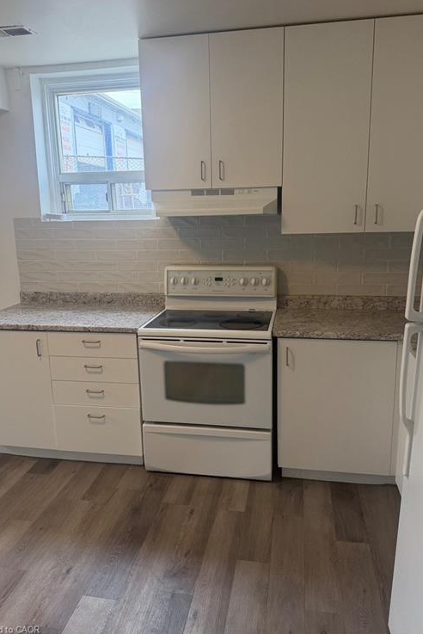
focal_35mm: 26
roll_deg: +1.2
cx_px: 215
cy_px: 305
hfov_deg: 49.6
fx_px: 458
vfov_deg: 69.3
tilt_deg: -12.9
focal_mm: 6.76
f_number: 1.78
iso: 200
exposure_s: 1/210
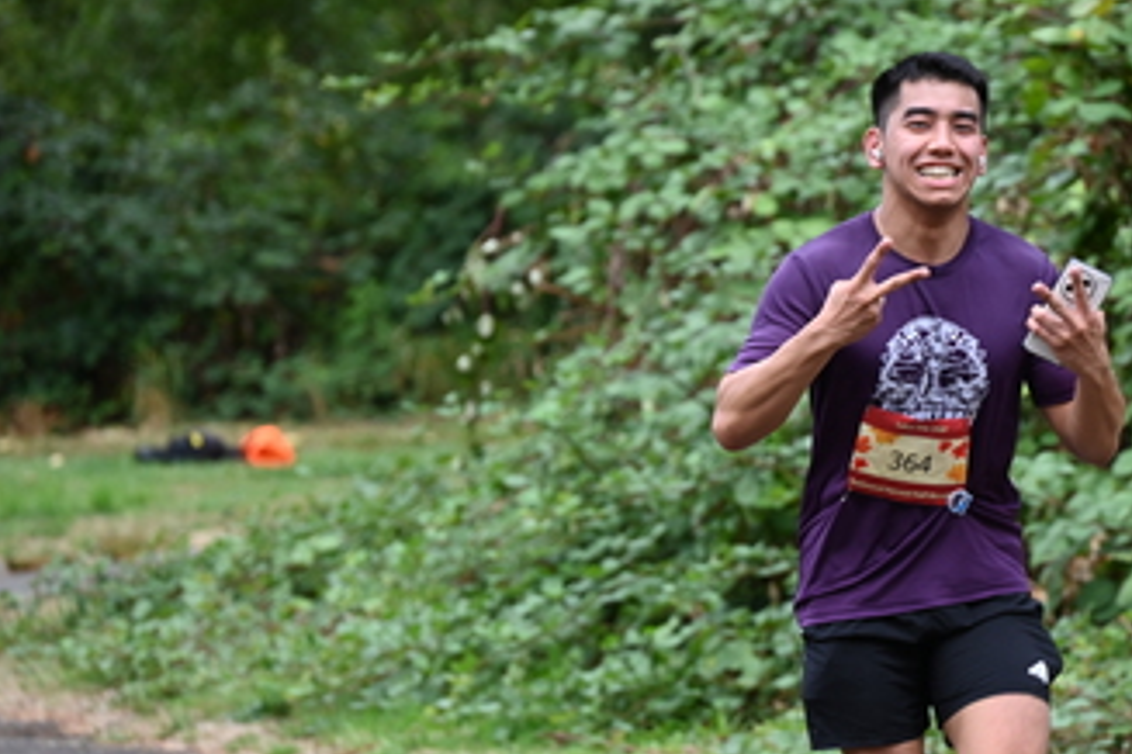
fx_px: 10565
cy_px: 344
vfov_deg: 4.1
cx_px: 852
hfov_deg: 6.1
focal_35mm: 336
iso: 400
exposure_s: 1/250
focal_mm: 200
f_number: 6.3
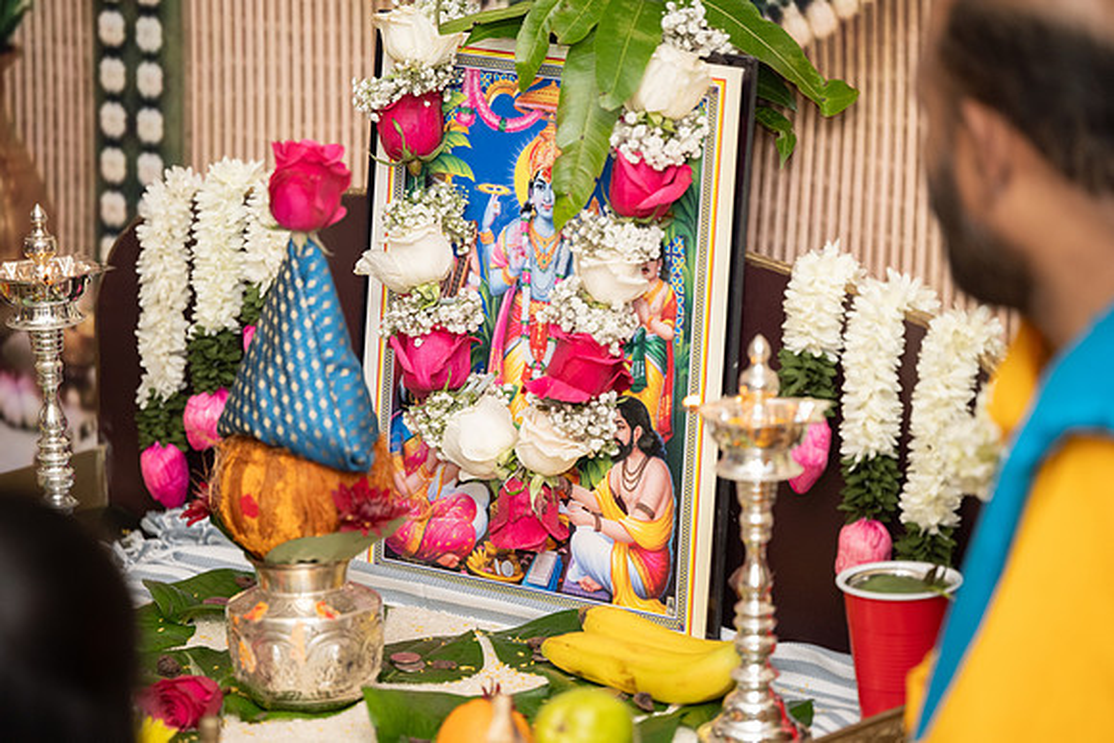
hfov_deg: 12.5
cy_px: 372
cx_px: 557
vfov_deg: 8.4
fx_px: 5080
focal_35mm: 164
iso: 500
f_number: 2.8
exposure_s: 1/200
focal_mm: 160
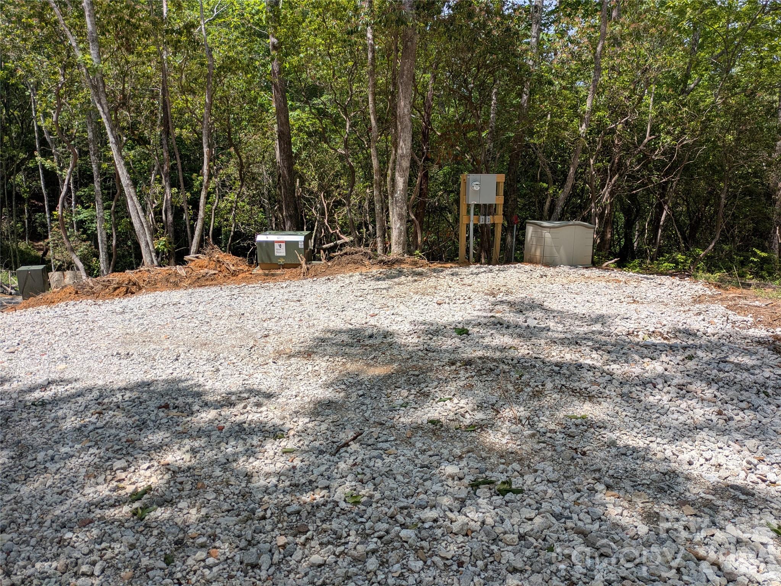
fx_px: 564
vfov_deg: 54.9
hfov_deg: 69.4
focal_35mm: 25
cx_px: 390
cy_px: 293
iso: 45
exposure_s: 1/1616
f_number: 1.89
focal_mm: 5.43
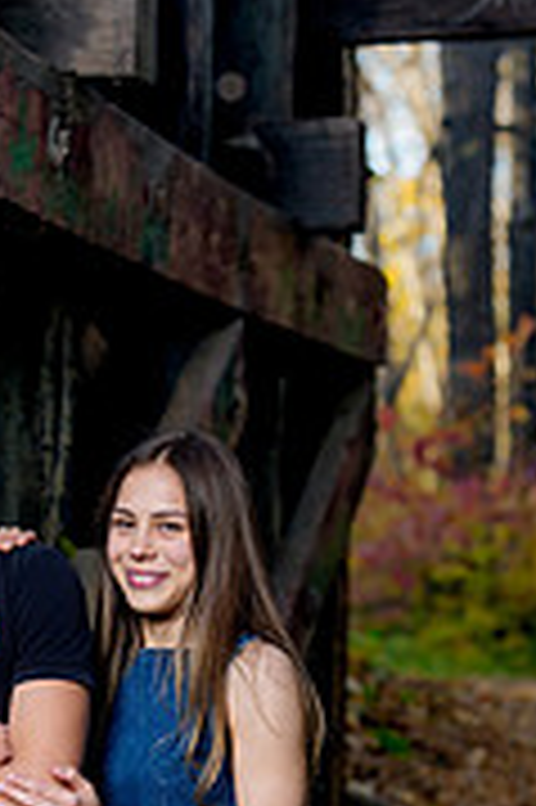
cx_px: 68
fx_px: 3714
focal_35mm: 166
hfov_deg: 8.2
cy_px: 779
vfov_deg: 12.3
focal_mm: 66
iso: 250
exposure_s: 1/200
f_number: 2.8
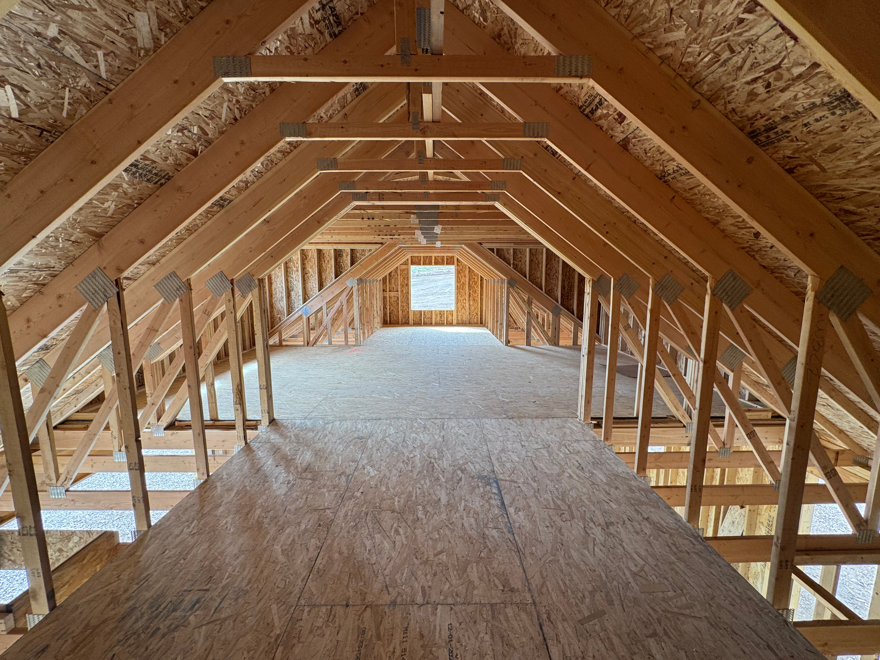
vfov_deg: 85.7
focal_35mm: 14
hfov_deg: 102.1
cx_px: 440
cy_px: 330
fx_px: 356
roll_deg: +0.5
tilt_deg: -8.0
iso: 64
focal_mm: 2.22
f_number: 2.2
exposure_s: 1/99
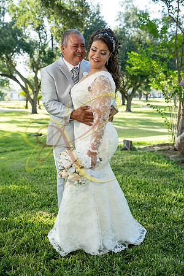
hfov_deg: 30.5
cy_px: 138
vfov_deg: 44.5
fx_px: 337
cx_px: 92
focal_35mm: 44
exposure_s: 1/500
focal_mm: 44
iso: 500
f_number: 4
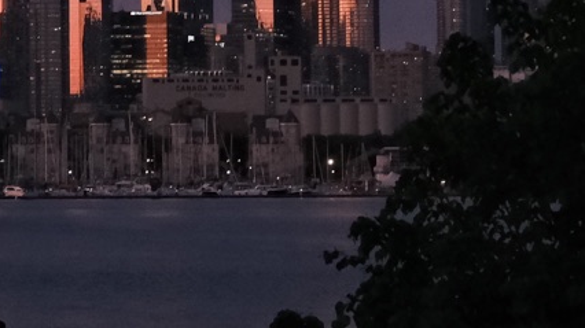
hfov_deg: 13.4
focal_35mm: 155
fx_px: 2403
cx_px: -150
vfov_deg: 7.7
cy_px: -188
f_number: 5
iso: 2000
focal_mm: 23
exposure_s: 1/100
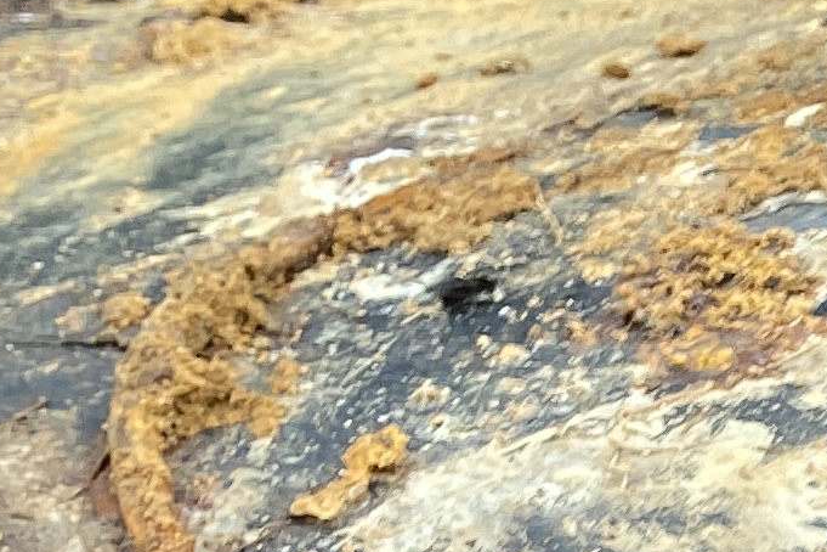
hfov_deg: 10.6
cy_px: 1548
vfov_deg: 7.7
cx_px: 2118
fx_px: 3675
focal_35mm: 160
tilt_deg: -39.4
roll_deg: +5.0
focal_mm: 4.25
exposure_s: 1/200
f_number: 1.8
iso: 32
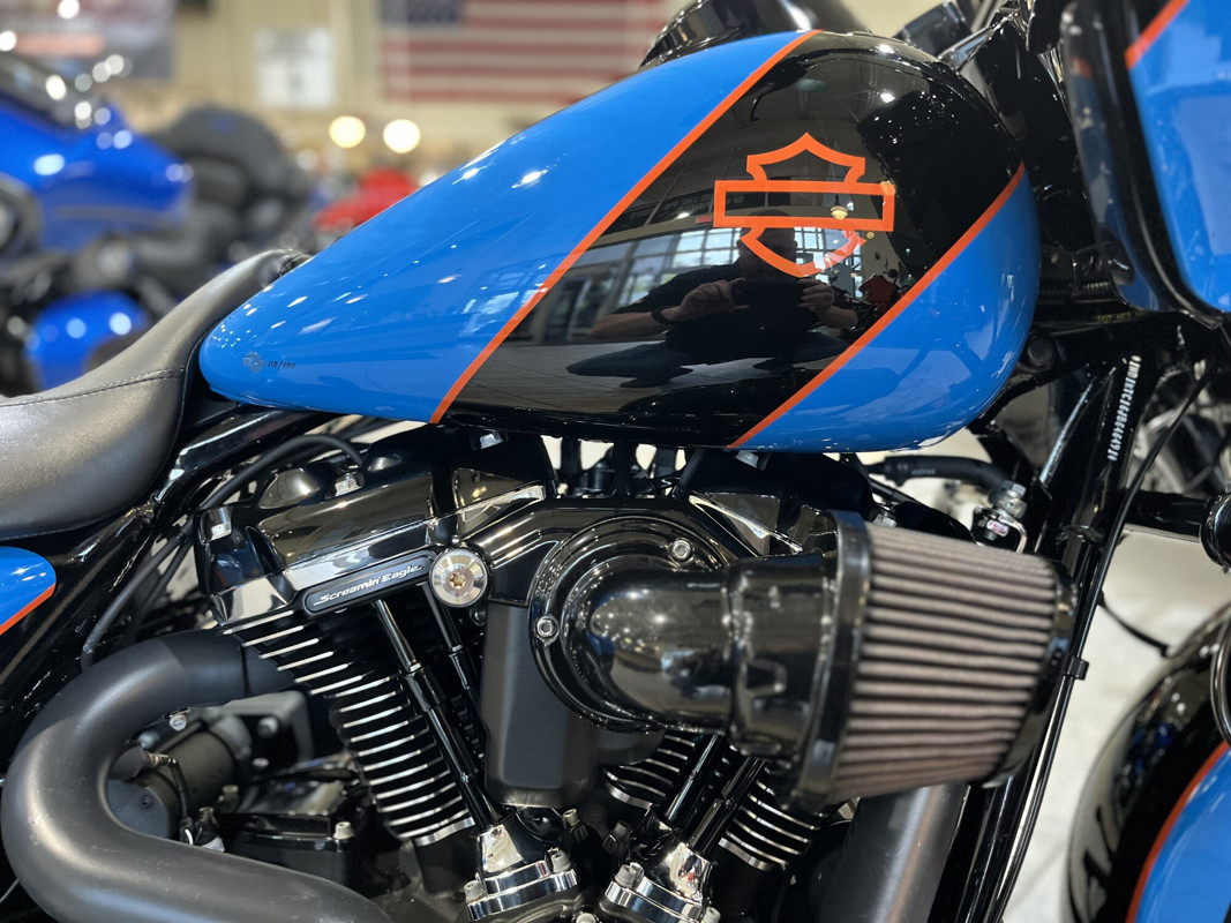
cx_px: 616
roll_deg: -0.6
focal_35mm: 26
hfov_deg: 67.3
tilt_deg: -14.9
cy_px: 462
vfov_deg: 53.1
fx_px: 924
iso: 500
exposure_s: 1/60
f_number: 1.6
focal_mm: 5.1
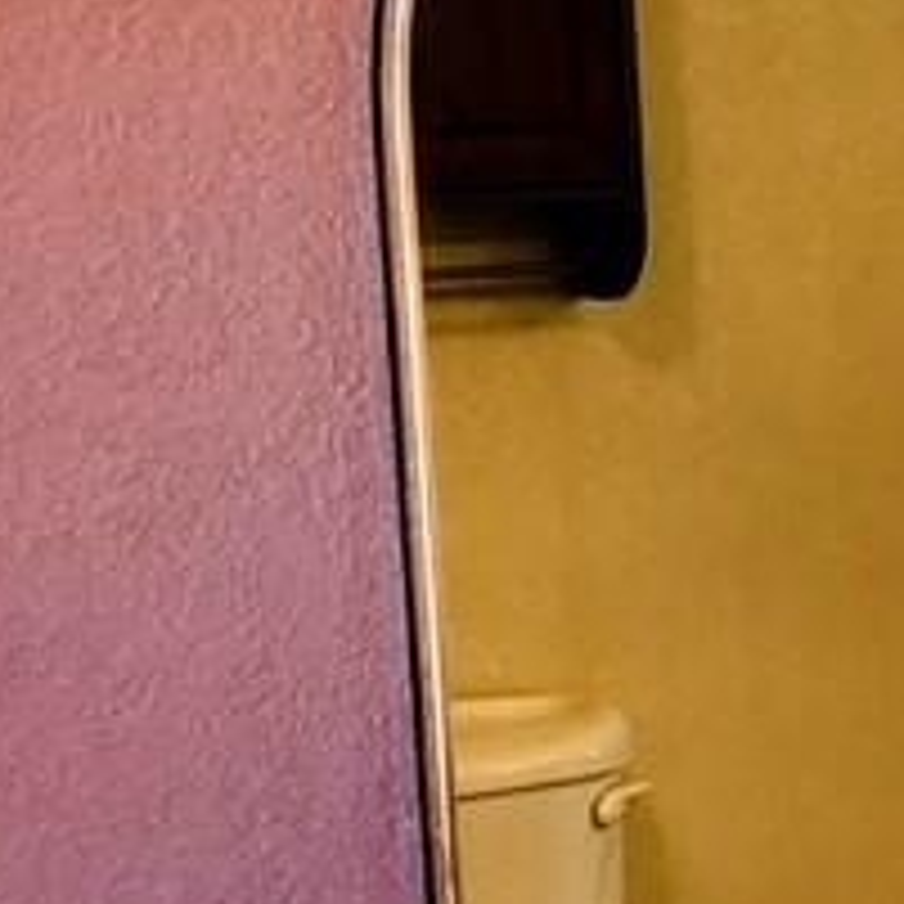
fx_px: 4786
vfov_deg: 10.8
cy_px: 355
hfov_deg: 8.5
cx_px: 2959
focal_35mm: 162
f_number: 1.8
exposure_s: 1/120
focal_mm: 5.4
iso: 50
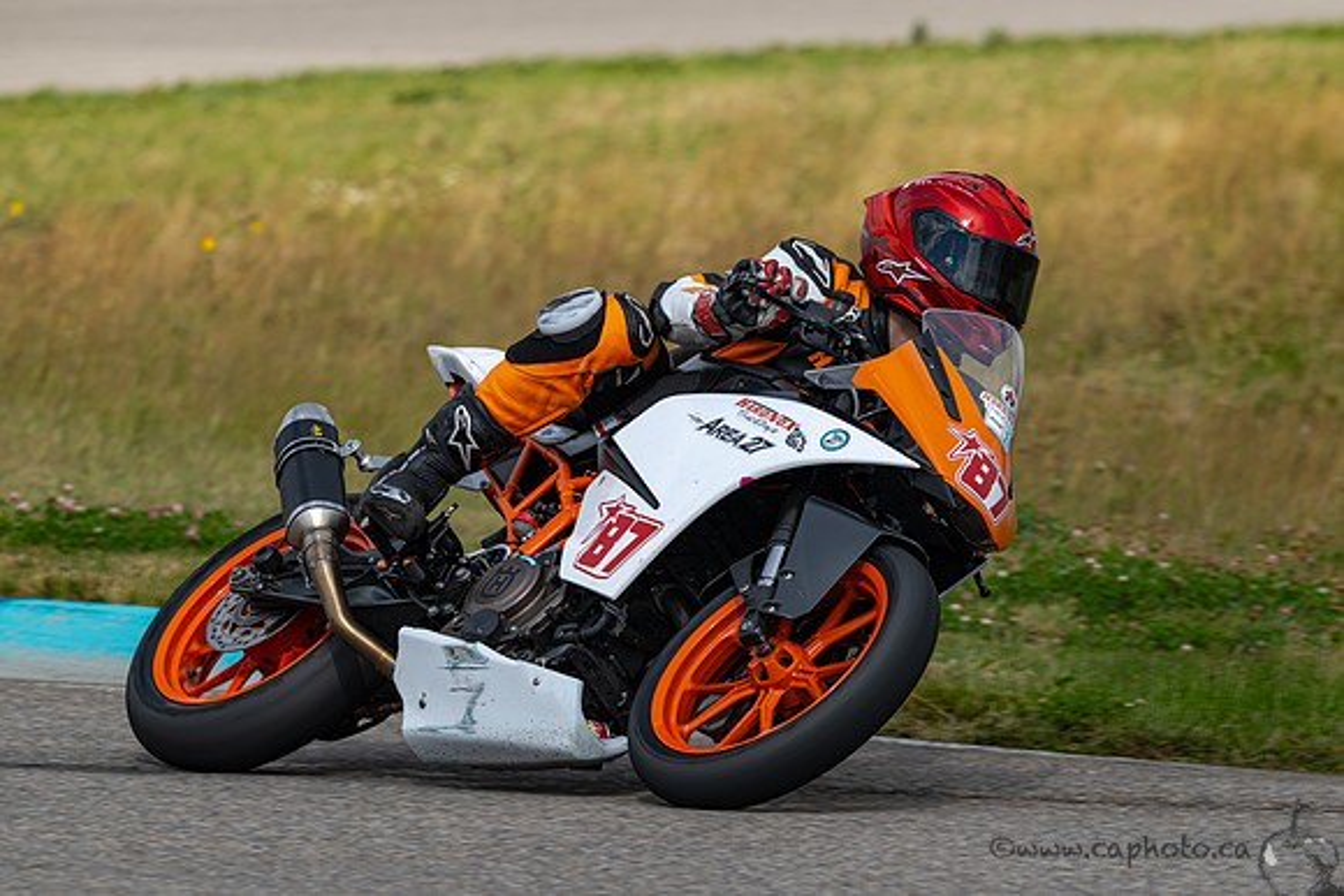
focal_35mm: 413
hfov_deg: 5.0
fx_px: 15437
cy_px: 561
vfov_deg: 3.3
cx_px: 675
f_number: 6.3
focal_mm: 330
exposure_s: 1/1000
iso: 110
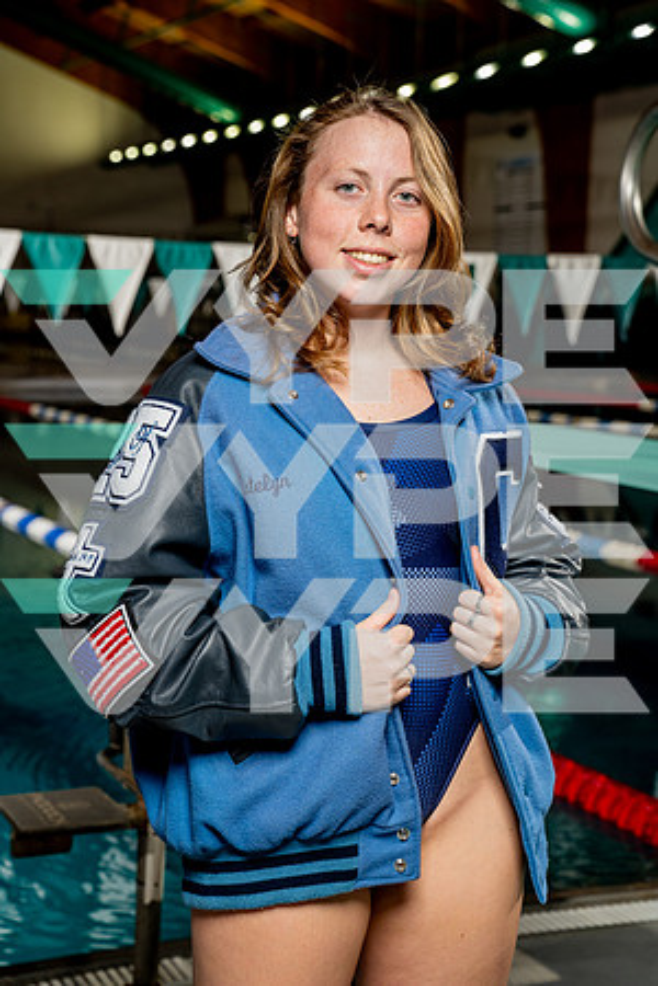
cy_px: 493
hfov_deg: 19.5
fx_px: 1919
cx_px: 329
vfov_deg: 28.8
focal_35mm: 70
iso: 640
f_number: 5.6
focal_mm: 70
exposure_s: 1/250
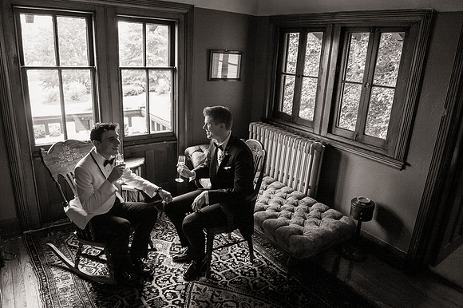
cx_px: 229
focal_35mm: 25
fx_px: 321
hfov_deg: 71.5
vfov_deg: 51.2
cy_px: 148
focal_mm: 24
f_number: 5
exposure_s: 1/160
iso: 3200
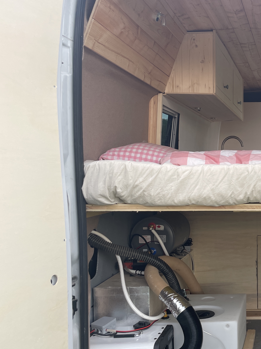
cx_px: 293
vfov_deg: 42.9
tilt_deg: -2.0
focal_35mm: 44
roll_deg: +1.5
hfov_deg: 29.4
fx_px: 442
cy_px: 179
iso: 32
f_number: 1.6
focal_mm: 4.2
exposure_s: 1/487
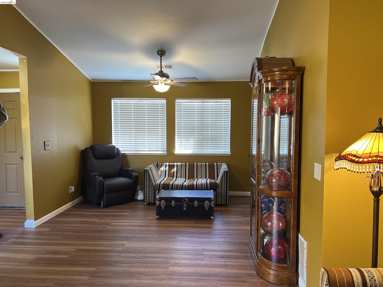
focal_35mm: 26
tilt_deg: -4.1
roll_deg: +0.3
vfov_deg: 53.1
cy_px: 144
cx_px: 192
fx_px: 288
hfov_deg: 67.3
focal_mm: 5.7
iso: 250
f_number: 1.5
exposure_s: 1/60
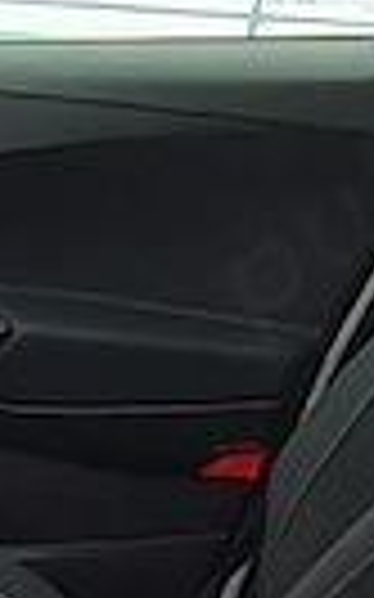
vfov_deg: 17.5
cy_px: 830
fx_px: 1796
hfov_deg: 9.5
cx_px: -712
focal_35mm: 110
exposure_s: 1/101
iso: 100
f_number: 2.2
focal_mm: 1.65
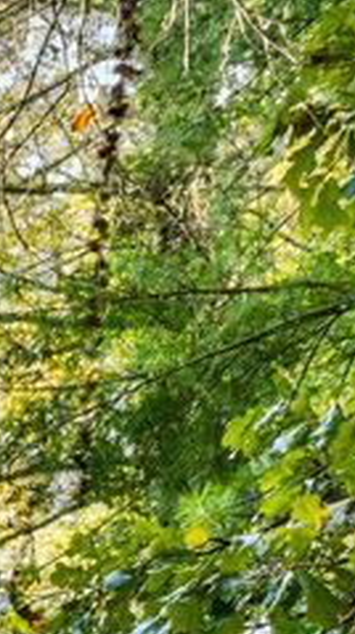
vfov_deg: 14.9
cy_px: 1381
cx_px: -837
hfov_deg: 8.5
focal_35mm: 108
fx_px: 1812
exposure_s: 1/400
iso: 320
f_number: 6.3
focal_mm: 16
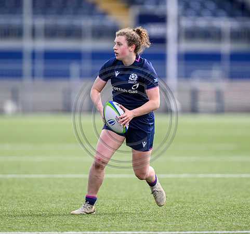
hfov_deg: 2.8
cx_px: 148
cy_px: 99
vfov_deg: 2.6
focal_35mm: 656
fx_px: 5188
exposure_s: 1/2500
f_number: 3.2
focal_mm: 400
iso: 500
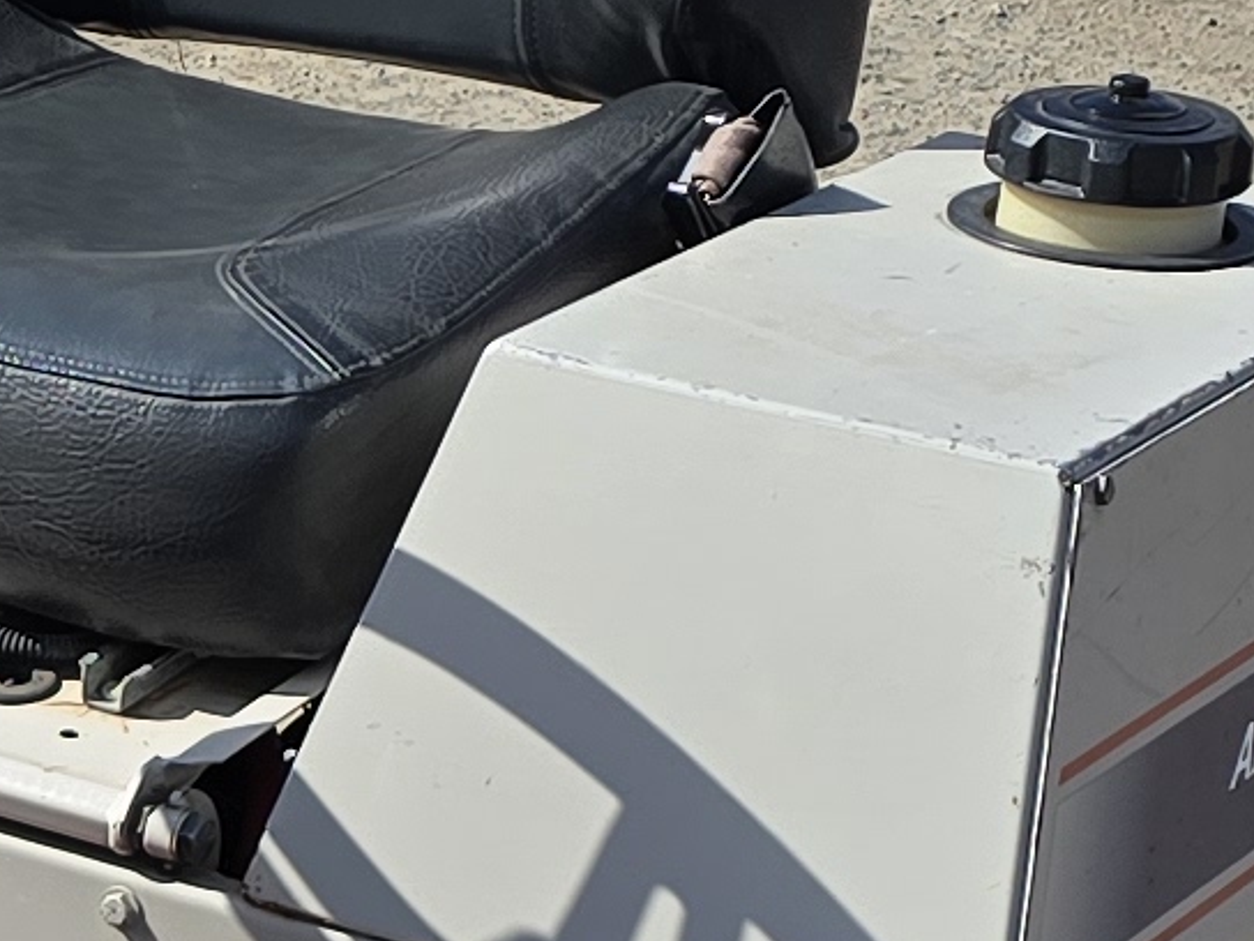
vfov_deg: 8.7
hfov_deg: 11.0
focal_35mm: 169
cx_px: -883
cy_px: 1107
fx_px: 6122
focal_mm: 6.3
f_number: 1.7
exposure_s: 1/864
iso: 12
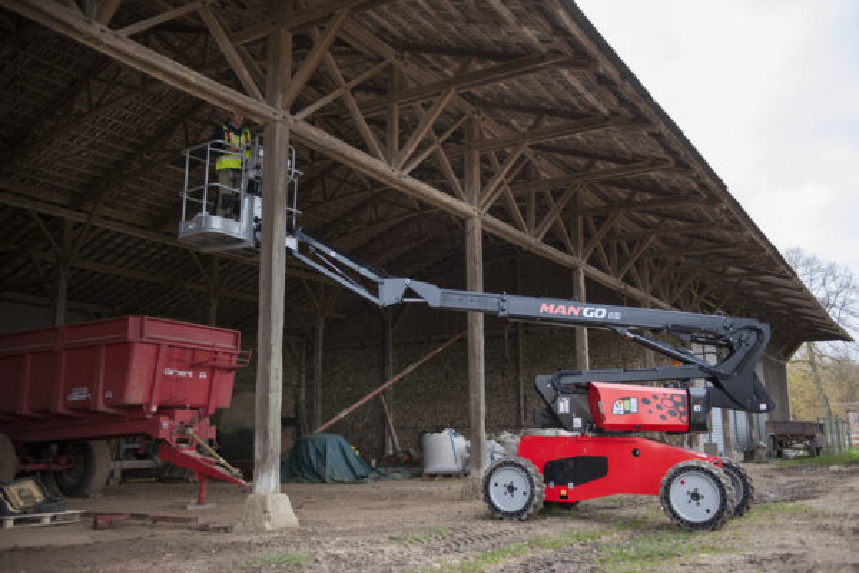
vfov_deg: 38.9
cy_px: 286
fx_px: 811
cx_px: 430
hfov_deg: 55.8
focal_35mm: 34
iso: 800
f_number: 2.8
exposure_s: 1/800
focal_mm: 34
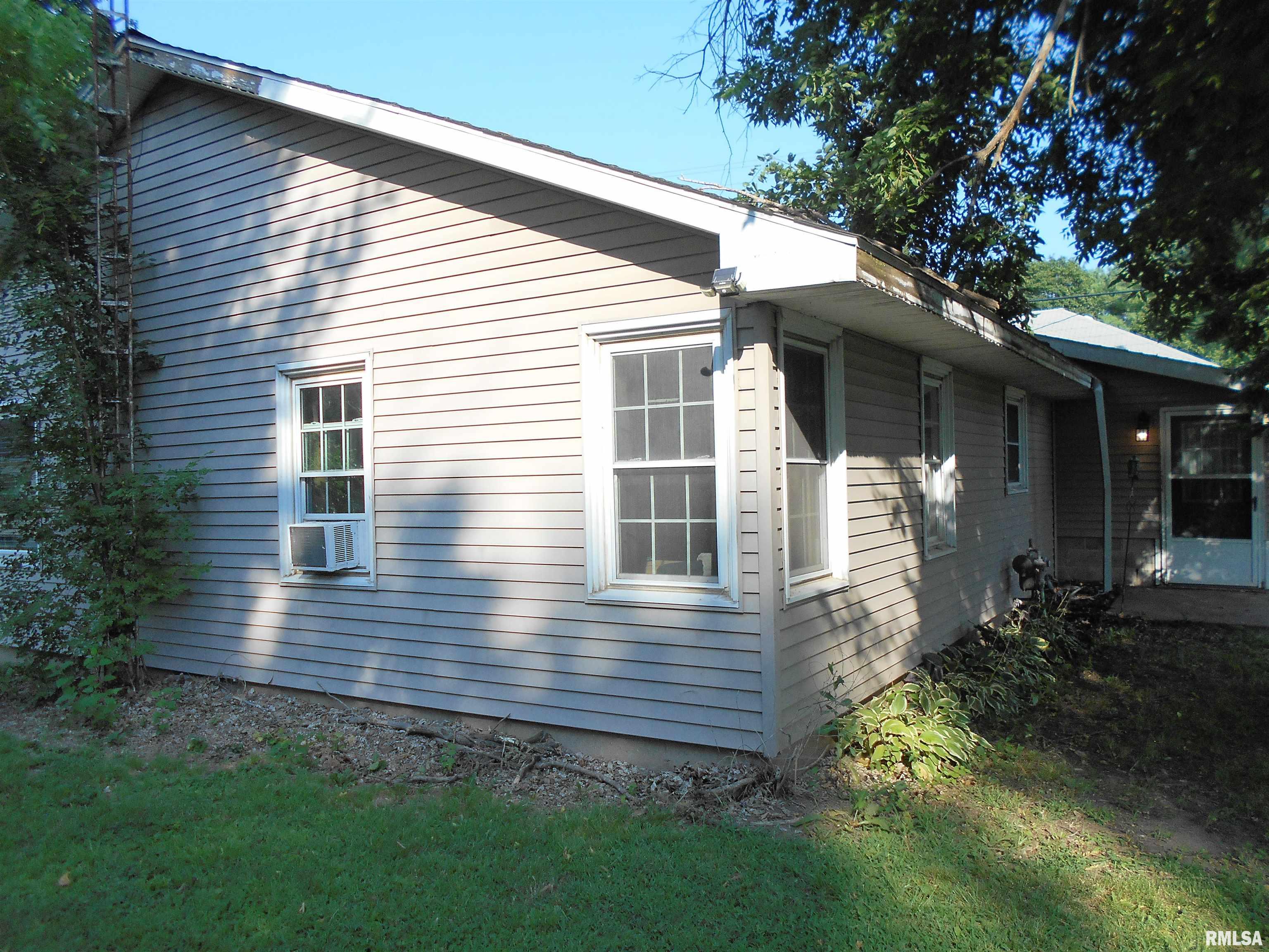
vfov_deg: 53.1
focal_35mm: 26
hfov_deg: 67.3
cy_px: 476
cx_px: 634
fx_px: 953
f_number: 3.2
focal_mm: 4.6
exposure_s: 1/500
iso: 80
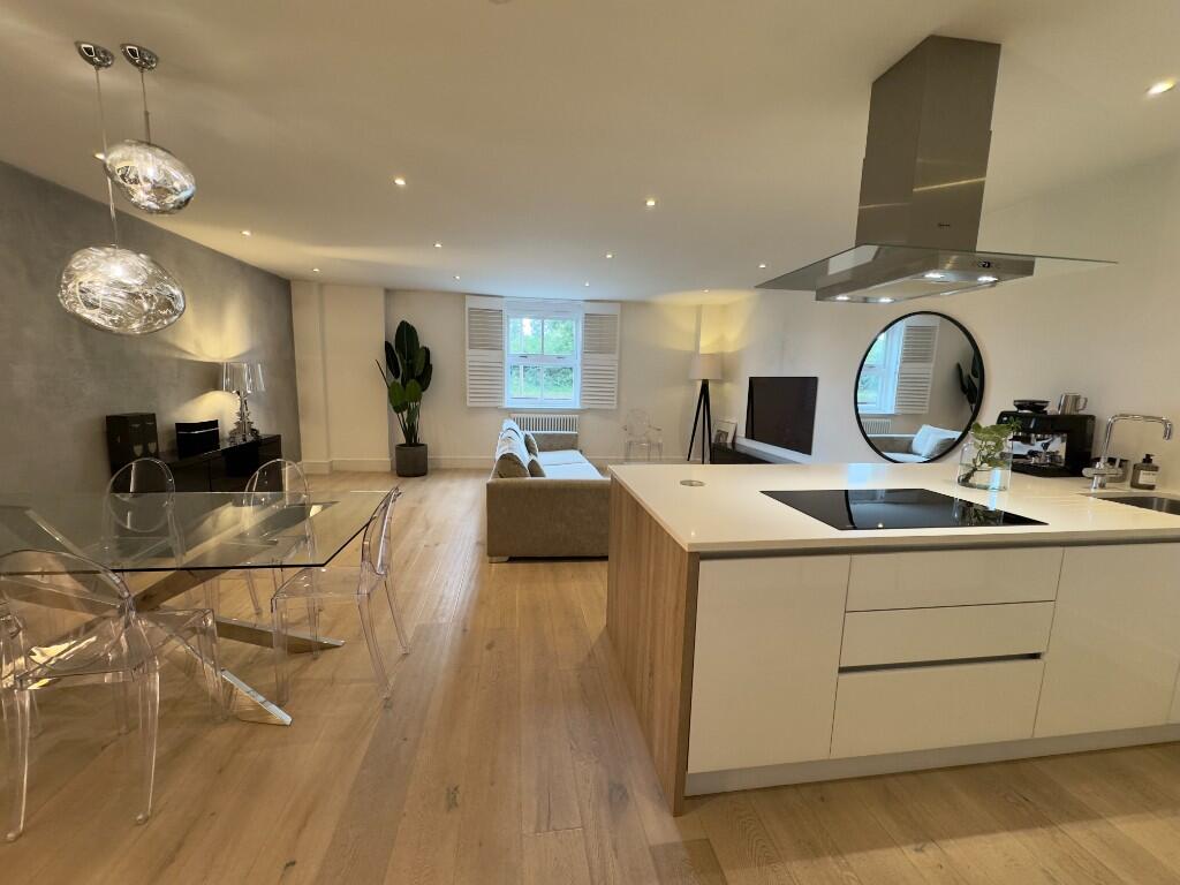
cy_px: 442
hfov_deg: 102.1
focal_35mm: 14
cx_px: 590
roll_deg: -1.1
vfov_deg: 85.7
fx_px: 477
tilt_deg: -8.1
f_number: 2.2
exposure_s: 1/100
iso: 200
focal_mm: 2.22
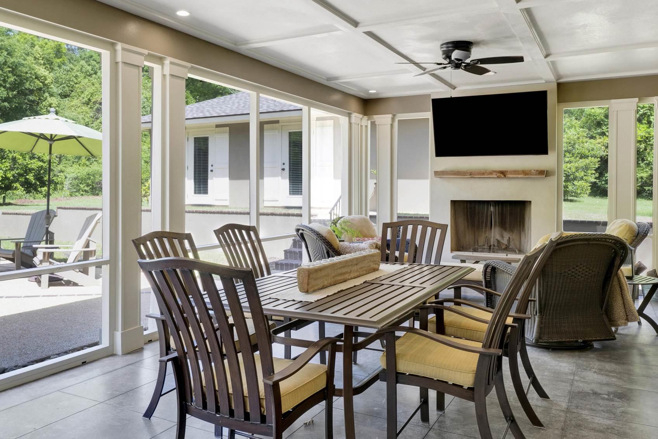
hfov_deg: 61.9
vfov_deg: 43.6
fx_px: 547
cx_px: 286
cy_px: 191
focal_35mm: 30
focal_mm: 16.5
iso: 400
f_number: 11
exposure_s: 1/20
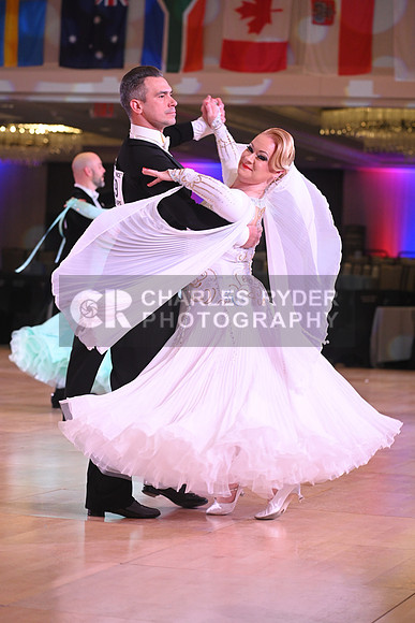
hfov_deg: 11.8
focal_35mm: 116
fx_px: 2004
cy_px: 312
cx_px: 208
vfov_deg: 17.6
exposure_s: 1/320
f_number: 5
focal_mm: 116
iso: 2500
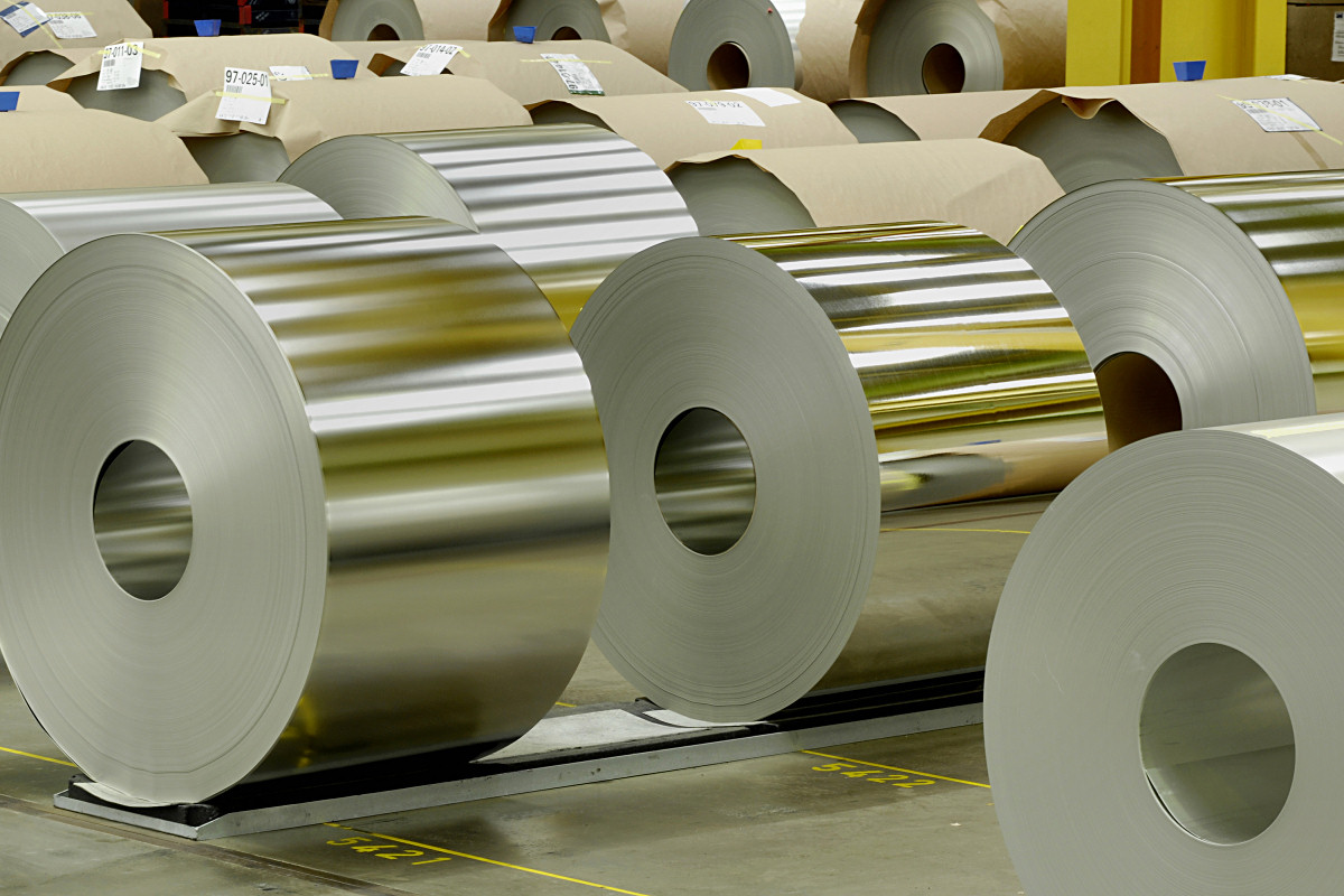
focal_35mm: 105
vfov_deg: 13.0
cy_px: 448
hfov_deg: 19.5
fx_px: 3920
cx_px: 672
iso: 100
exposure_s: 1/1.3
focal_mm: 70
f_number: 11
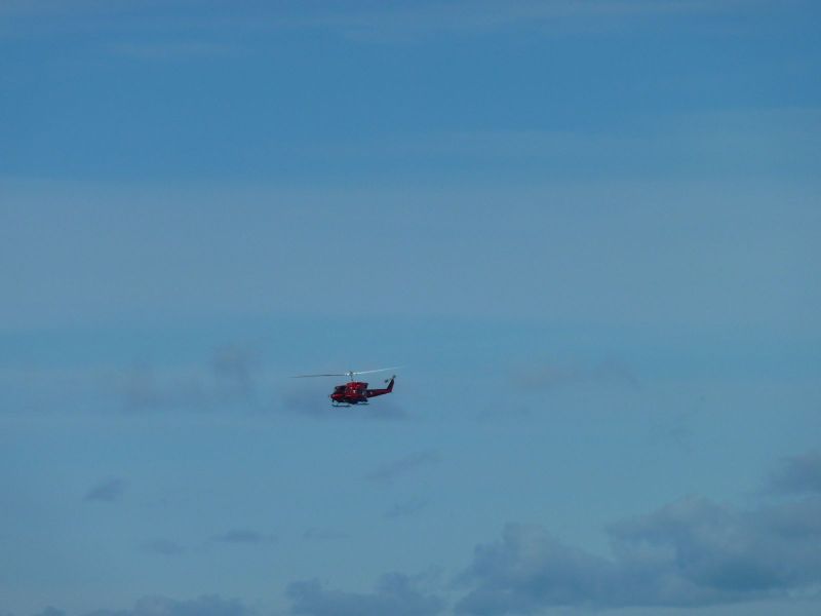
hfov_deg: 6.6
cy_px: 308
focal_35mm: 300
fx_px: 7115
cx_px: 410
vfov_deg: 5.0
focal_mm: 49.2
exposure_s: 1/1000
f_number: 6.3
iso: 80
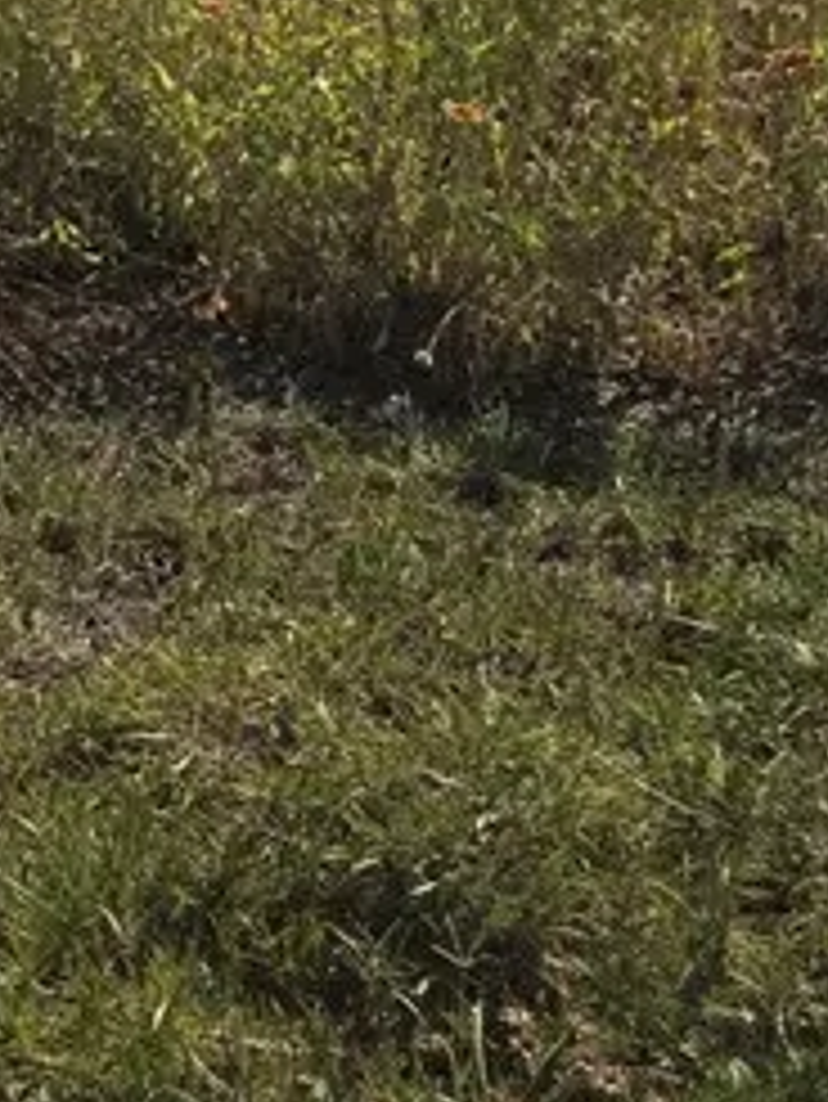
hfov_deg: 14.2
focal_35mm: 96
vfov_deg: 18.7
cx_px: -486
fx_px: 3059
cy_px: -409
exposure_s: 1/7944
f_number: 1.7
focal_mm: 6.3
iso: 80
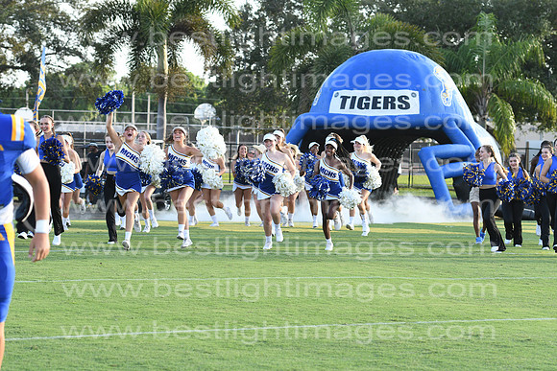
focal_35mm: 129
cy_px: 186
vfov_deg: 10.6
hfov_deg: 15.9
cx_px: 278
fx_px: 1996
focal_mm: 86
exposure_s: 1/500
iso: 360
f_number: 5.6
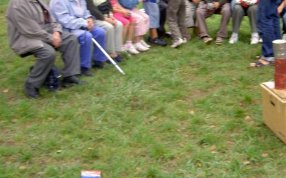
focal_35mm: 63
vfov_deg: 20.3
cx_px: 192
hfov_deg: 32.2
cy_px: 29
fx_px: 491
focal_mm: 8
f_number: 2.8
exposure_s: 1/60
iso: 100
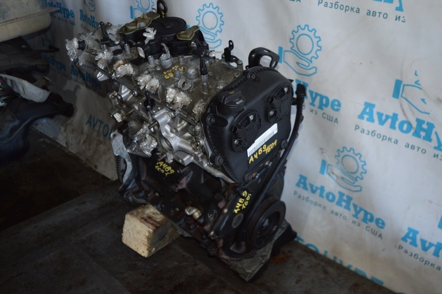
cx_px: 221
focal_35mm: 36
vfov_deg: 36.8
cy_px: 147
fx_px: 442
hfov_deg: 53.2
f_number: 4
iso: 1250
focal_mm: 24
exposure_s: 1/60
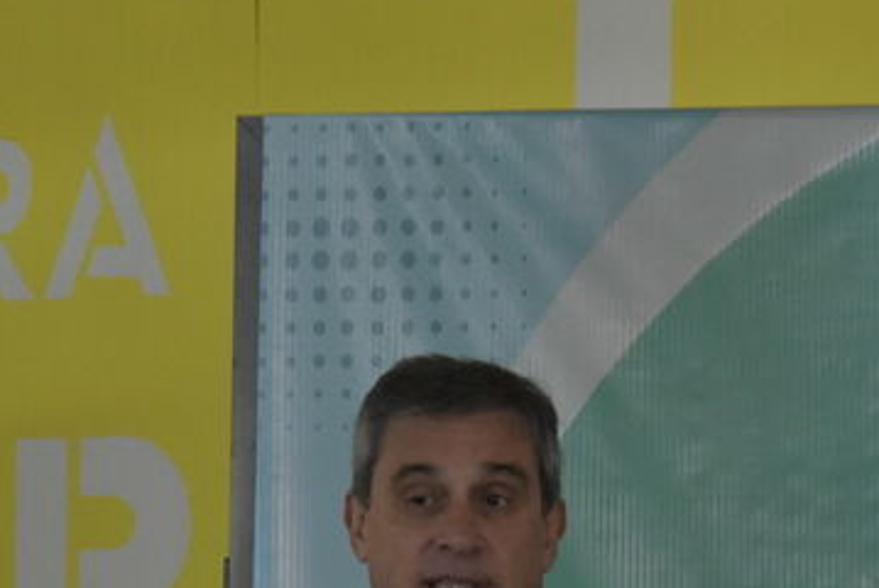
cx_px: 591
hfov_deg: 4.3
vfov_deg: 2.9
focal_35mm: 475
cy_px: 571
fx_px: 11607
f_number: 5.6
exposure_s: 1/100
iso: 3200
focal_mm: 122
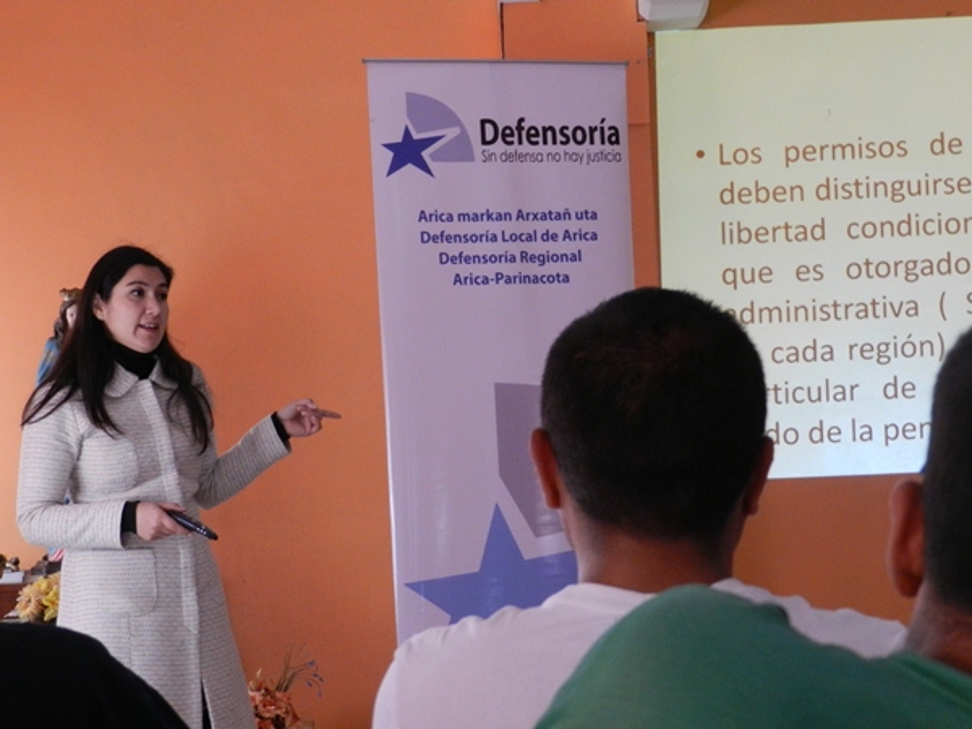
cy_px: 364
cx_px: 486
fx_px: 2808
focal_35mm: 100
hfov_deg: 19.6
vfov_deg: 14.8
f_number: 4.6
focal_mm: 17.7
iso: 720
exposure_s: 1/60
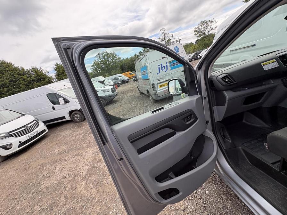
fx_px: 116
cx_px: 144
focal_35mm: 14
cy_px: 108
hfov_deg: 102.1
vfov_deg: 85.7
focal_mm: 2.22
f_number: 2.2
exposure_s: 1/464
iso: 40
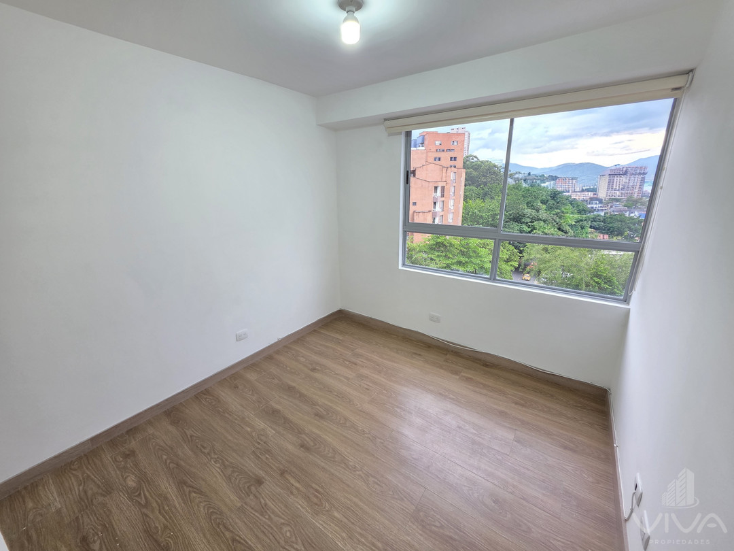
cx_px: 367
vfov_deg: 89.9
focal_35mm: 13
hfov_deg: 106.2
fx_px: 276
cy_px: 276
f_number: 1.9
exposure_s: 1/120
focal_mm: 2.2
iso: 160
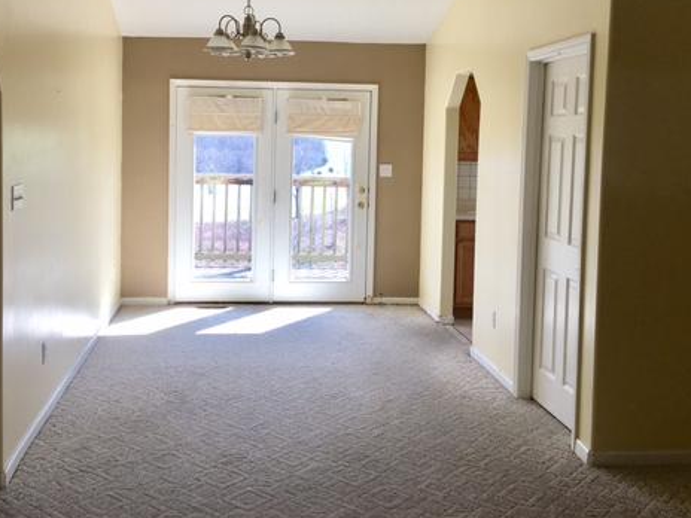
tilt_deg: -3.6
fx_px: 798
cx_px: 313
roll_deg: -1.7
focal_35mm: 40
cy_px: 198
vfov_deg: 35.8
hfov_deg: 46.7
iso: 25
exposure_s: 1/120
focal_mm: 4.15
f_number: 2.2
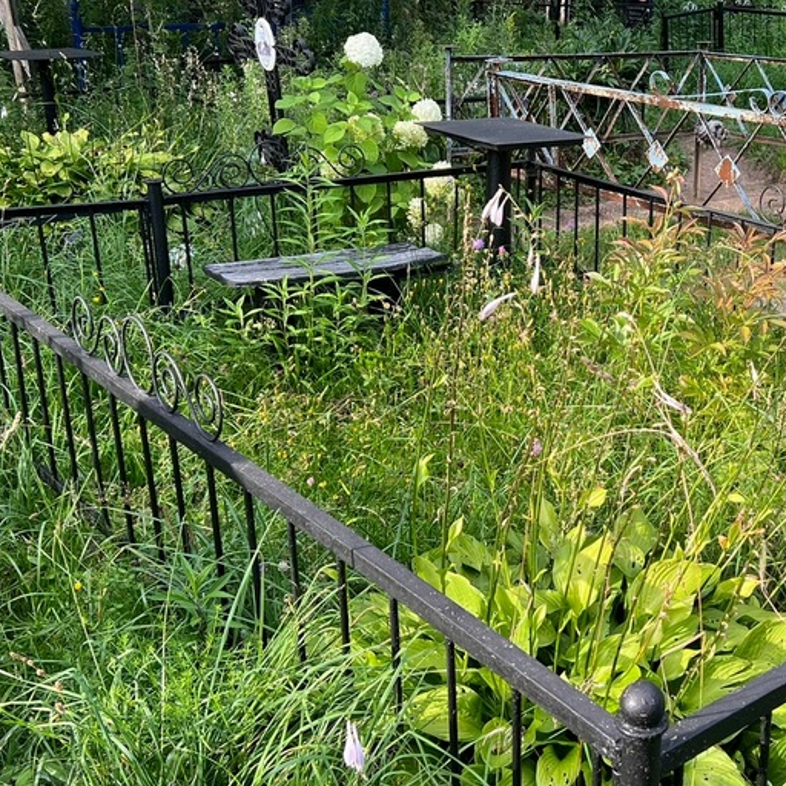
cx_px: 617
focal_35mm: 46
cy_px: 395
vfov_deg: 36.8
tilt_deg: -20.1
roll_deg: -3.7
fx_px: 1182
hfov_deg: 35.7
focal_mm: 5.7
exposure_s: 1/639
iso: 50
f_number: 1.5
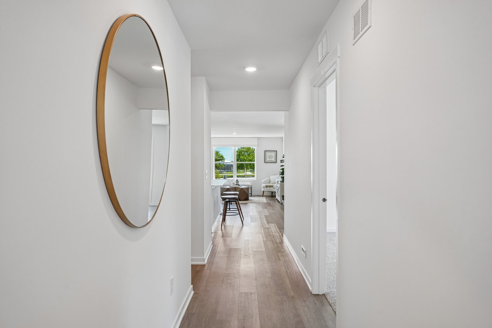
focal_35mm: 24
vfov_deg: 52.2
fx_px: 335
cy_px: 164
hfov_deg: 72.6
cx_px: 246
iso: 320
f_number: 7.1
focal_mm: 24.5
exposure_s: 1/30
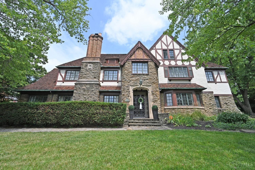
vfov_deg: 77.3
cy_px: 85
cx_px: 128
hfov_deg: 100.4
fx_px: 106
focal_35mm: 15
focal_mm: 15
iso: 100
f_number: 6.3
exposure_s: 1/320
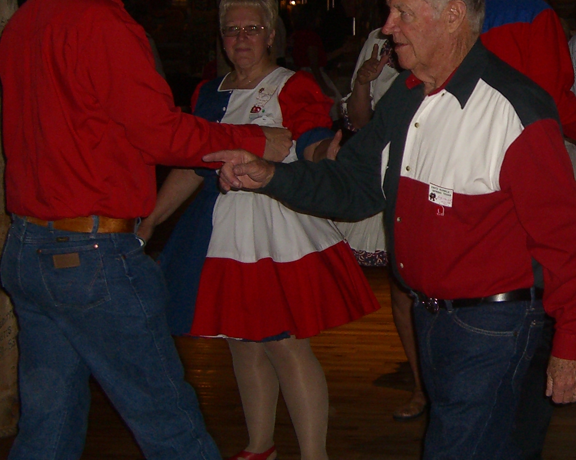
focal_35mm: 92
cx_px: 560
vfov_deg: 16.7
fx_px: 1568
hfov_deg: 20.2
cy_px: 169
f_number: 2.8
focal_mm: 7.9
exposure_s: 1/60
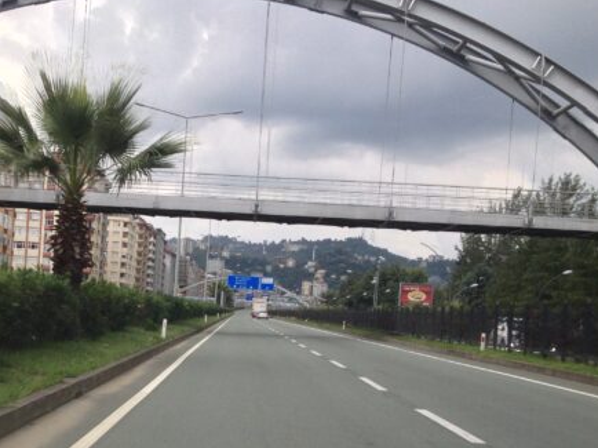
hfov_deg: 30.5
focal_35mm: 62
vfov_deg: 23.4
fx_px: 1070
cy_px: 340
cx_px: 131
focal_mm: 4.28
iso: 50
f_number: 2.4
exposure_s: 1/194
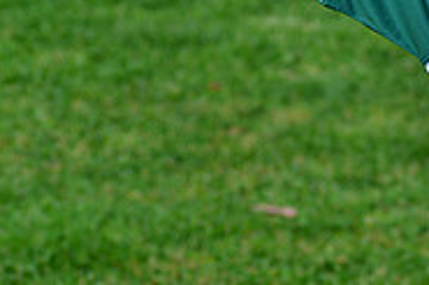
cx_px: 624
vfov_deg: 4.0
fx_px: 4108
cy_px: -119
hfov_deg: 5.9
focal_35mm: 345
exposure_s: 1/200
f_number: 9
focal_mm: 110
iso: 200
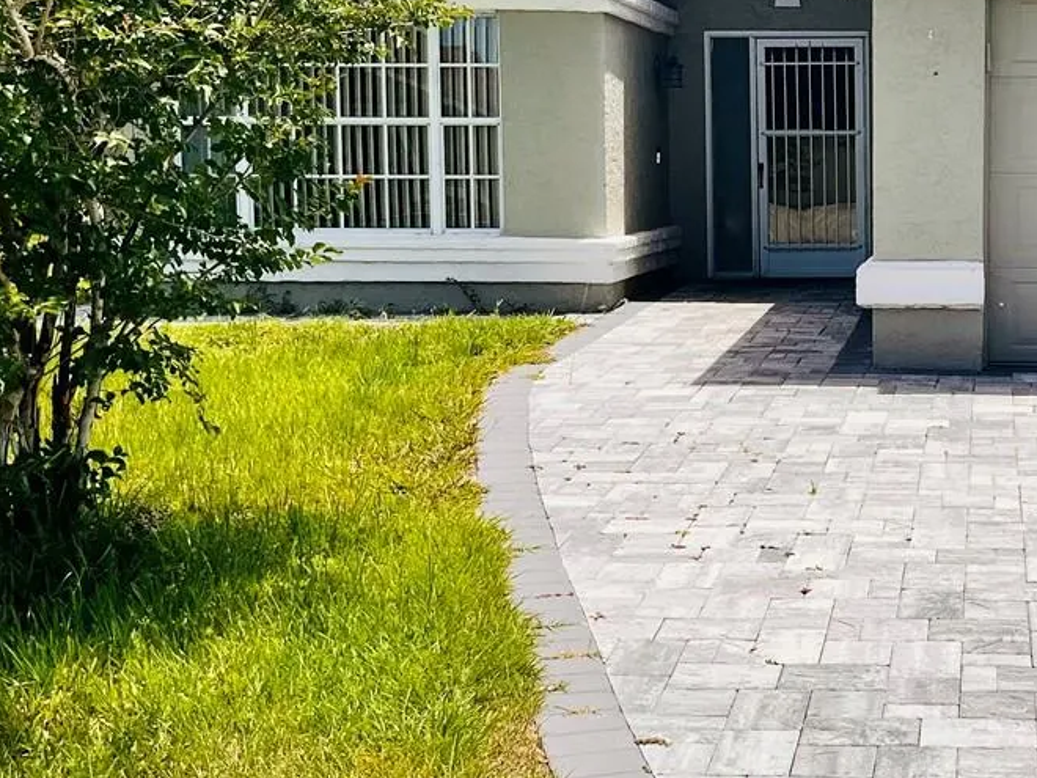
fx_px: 1887
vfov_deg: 23.2
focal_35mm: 63
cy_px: 303
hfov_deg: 29.3
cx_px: 952
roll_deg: -0.2
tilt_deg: -3.9
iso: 50
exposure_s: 1/5848
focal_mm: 5.1
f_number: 1.6
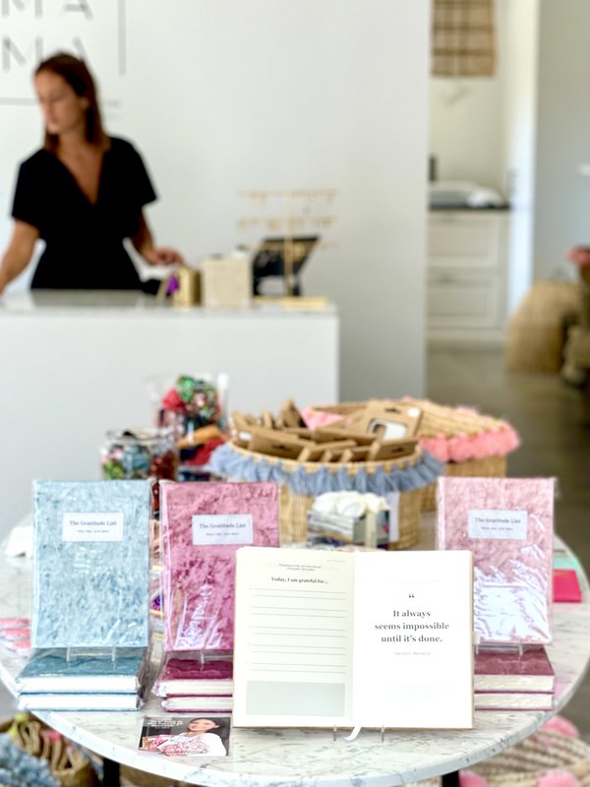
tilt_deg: -10.7
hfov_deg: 22.9
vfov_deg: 30.3
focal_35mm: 64
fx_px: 1454
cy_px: 394
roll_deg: -0.2
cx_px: 295
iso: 32
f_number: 2.2
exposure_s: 1/121
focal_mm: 7.5
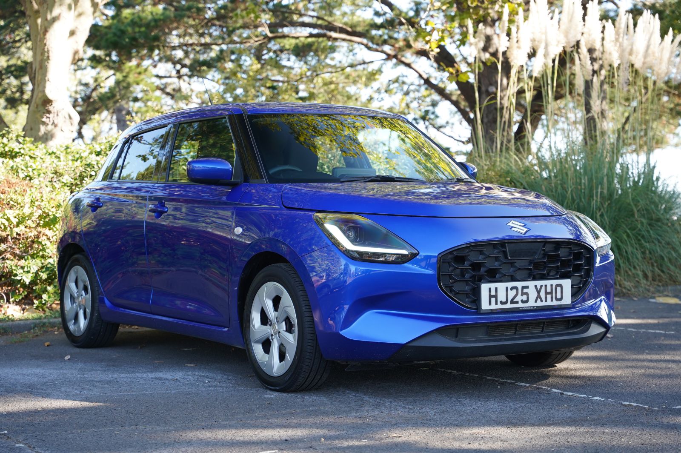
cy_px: 226
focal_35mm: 64
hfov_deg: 31.4
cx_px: 340
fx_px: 1212
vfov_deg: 21.2
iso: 320
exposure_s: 1/160
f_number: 4
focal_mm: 64.1
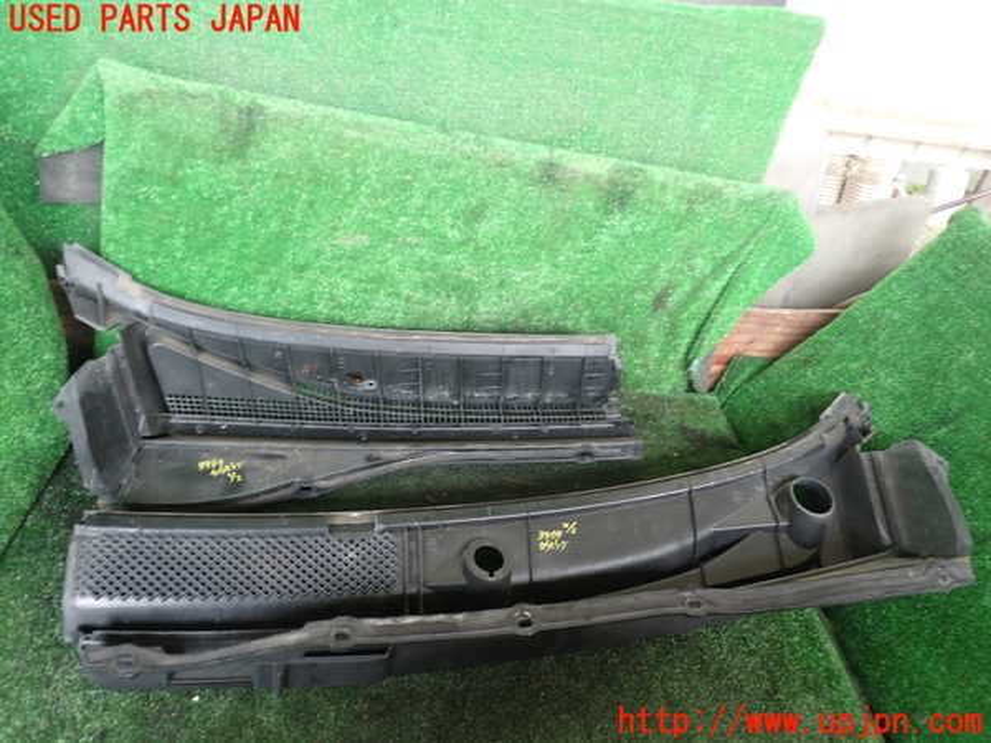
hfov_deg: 60.0
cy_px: 372
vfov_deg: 46.8
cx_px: 496
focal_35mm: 30
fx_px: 859
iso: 200
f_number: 2.3
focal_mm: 5.4
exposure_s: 1/40
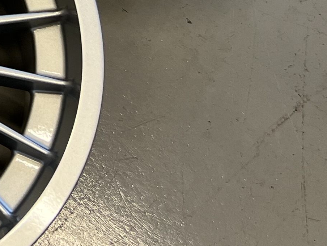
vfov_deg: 11.8
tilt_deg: -65.0
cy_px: -197
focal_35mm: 116
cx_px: -222
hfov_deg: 15.2
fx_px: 1096
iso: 50
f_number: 1.5
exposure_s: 1/121
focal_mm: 5.7
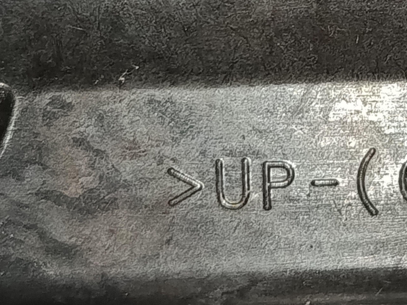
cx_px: 415
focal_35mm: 144
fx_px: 1693
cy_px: -55
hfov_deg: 13.5
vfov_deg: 10.1
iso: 1138
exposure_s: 1/100
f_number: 1.7
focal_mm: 5.24
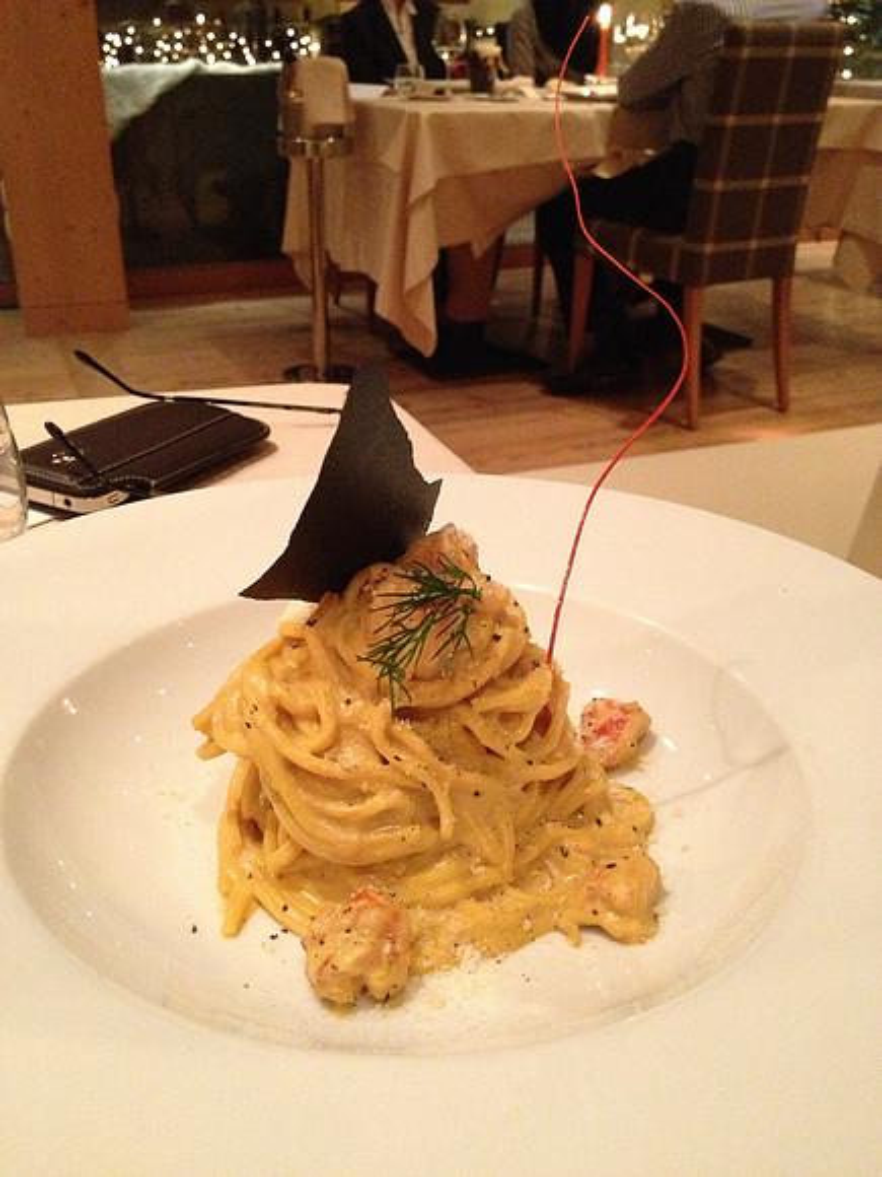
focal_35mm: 35
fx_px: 1189
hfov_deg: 40.7
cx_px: 441
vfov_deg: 52.6
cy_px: 588
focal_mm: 4.28
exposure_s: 1/15
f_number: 2.4
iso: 640
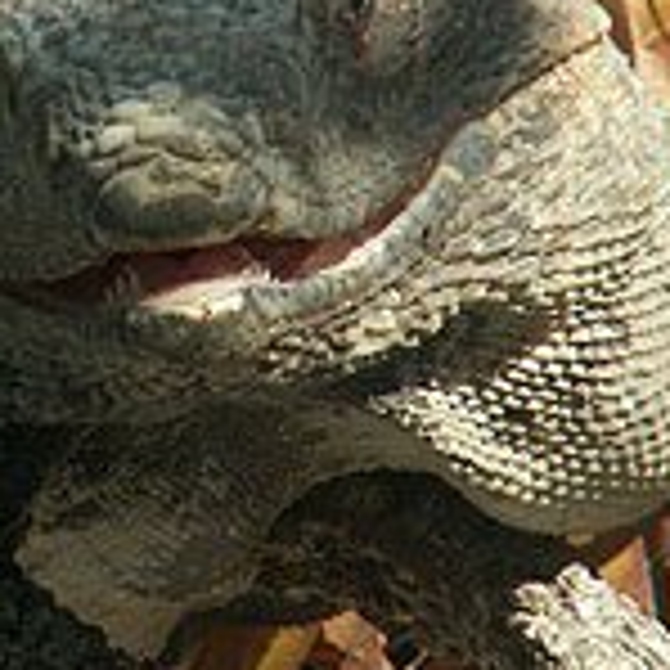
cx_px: 72
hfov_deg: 1.9
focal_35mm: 917
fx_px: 20080
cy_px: 148
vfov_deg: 1.9
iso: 50
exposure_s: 1/200
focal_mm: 56.94
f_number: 5.6
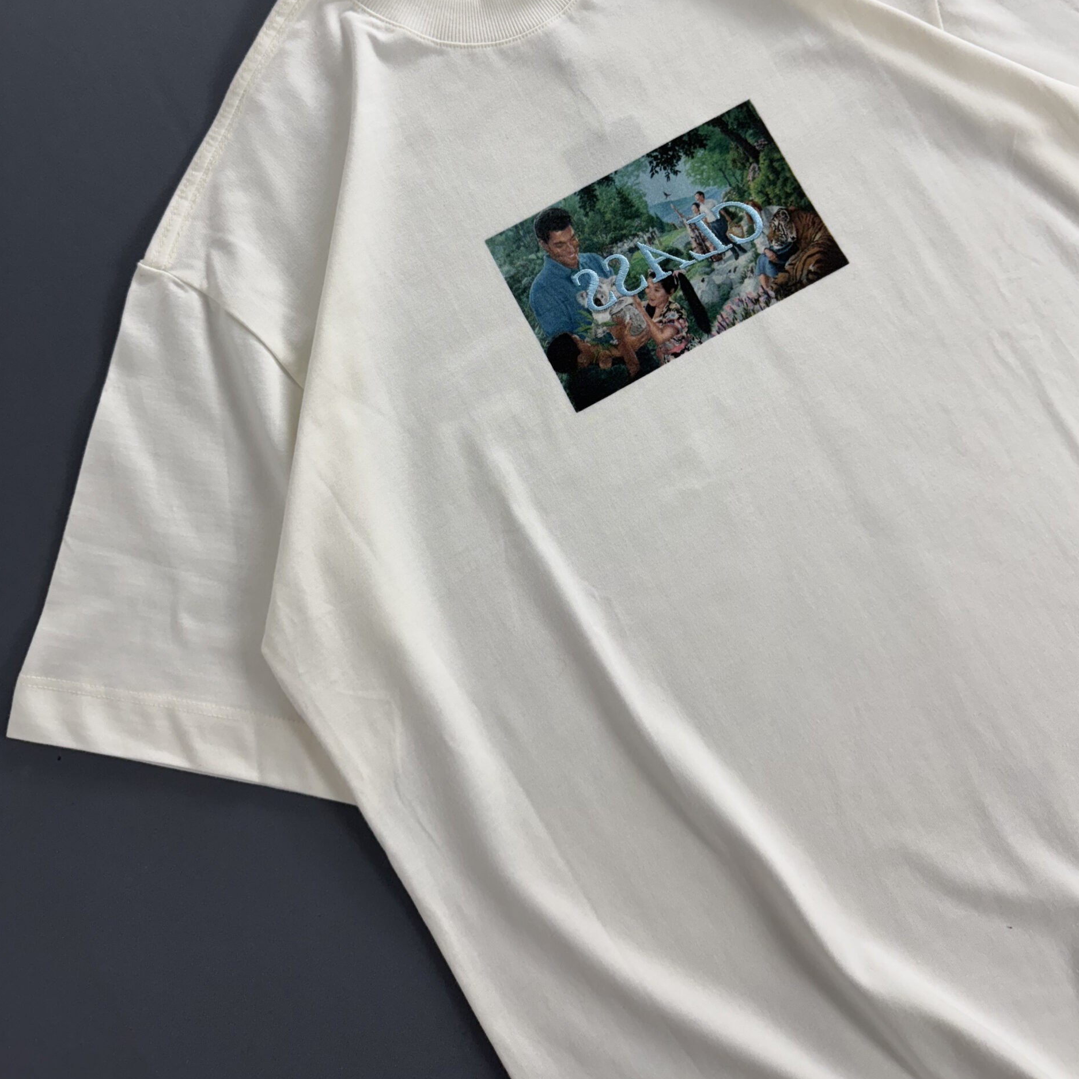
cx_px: 550
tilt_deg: -80.8
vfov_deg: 54.5
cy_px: 363
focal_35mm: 29
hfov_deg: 55.6
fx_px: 1023
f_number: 1.78
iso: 100
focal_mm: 6.76
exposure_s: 1/120
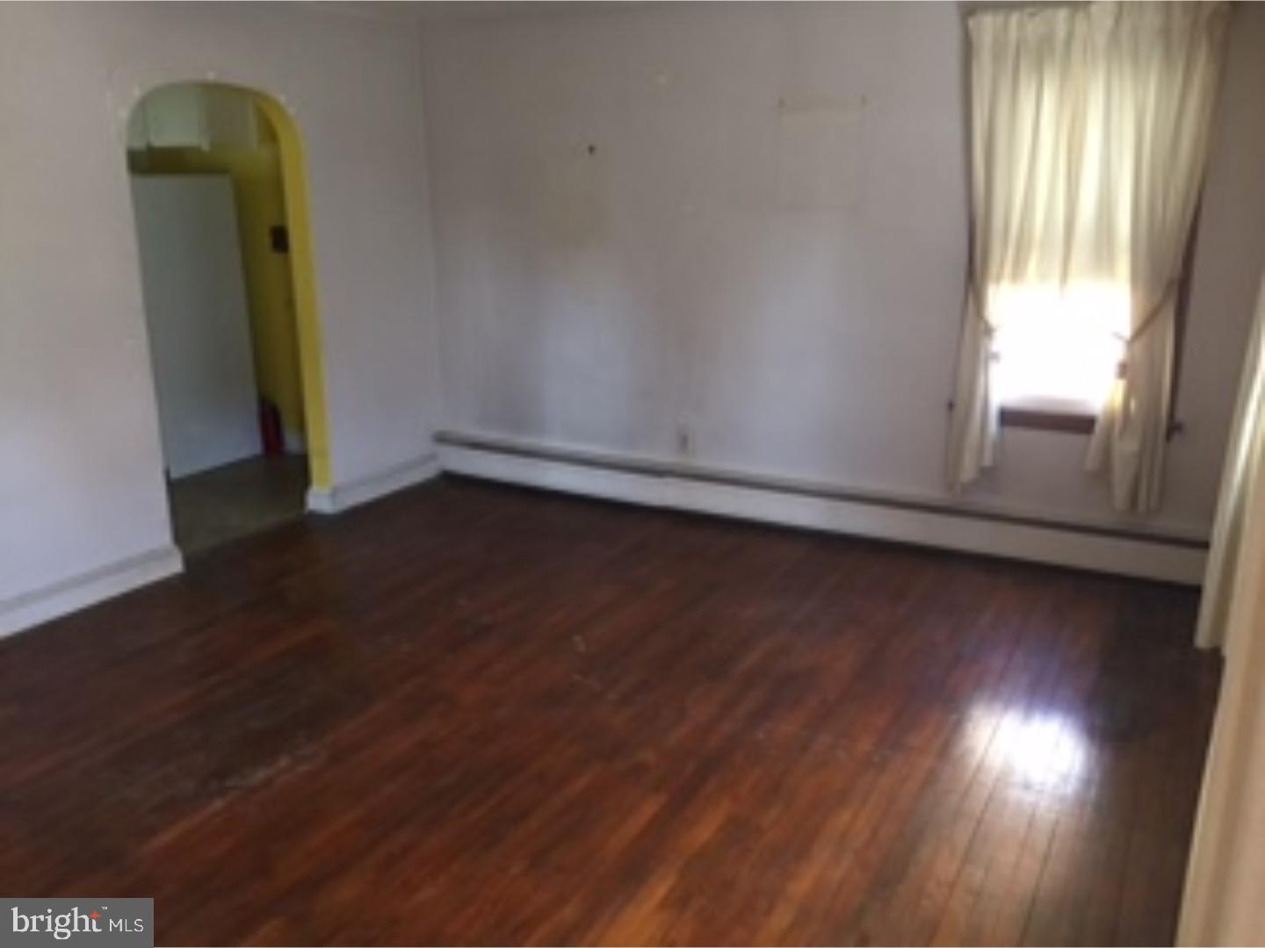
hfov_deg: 61.7
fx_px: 1060
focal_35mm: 29
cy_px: 474
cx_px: 632
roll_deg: +0.1
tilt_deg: -15.5
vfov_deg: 48.2
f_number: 2.2
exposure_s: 1/30
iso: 160
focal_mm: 4.15
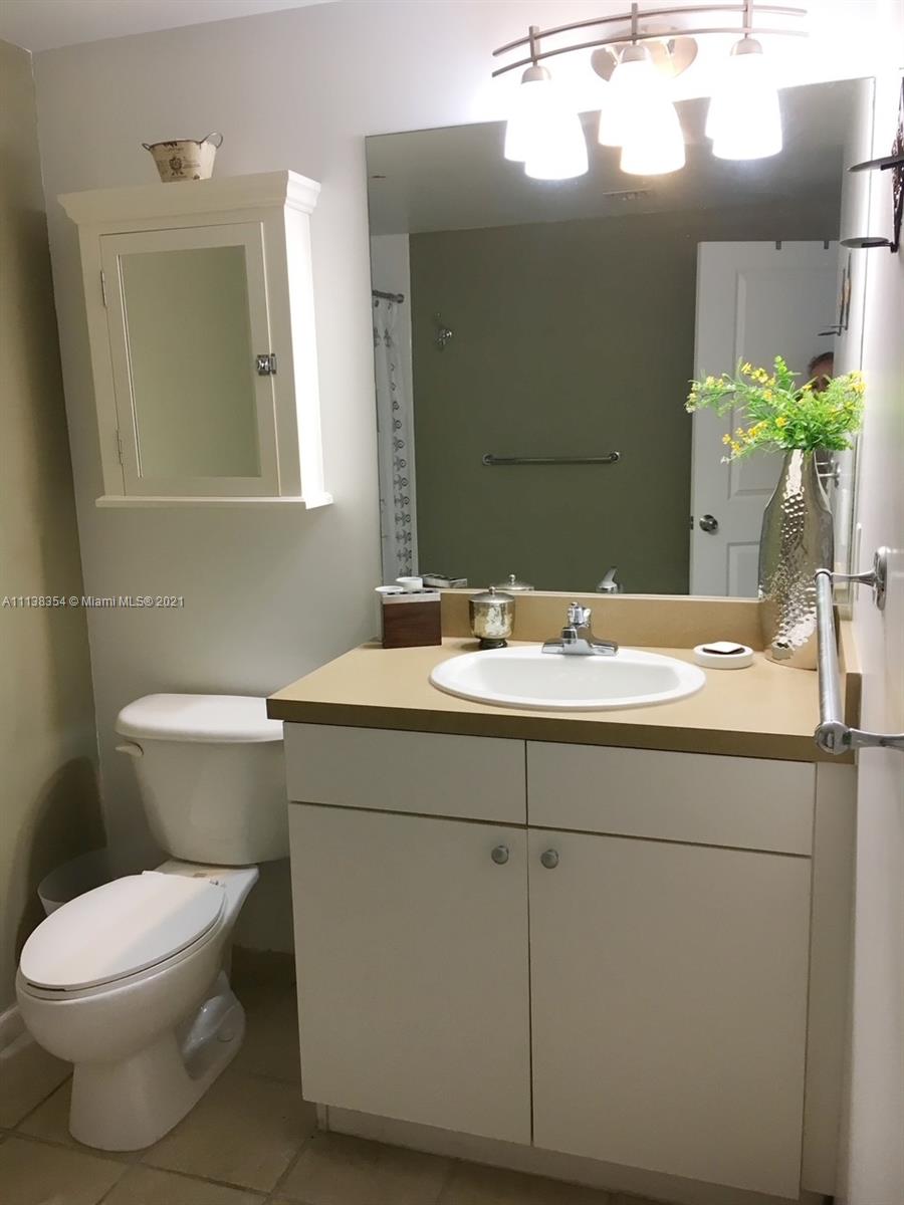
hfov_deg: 48.2
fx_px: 1010
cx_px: 452
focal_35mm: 29
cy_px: 602
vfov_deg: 61.7
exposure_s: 1/30
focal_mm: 4.15
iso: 50
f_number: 2.2
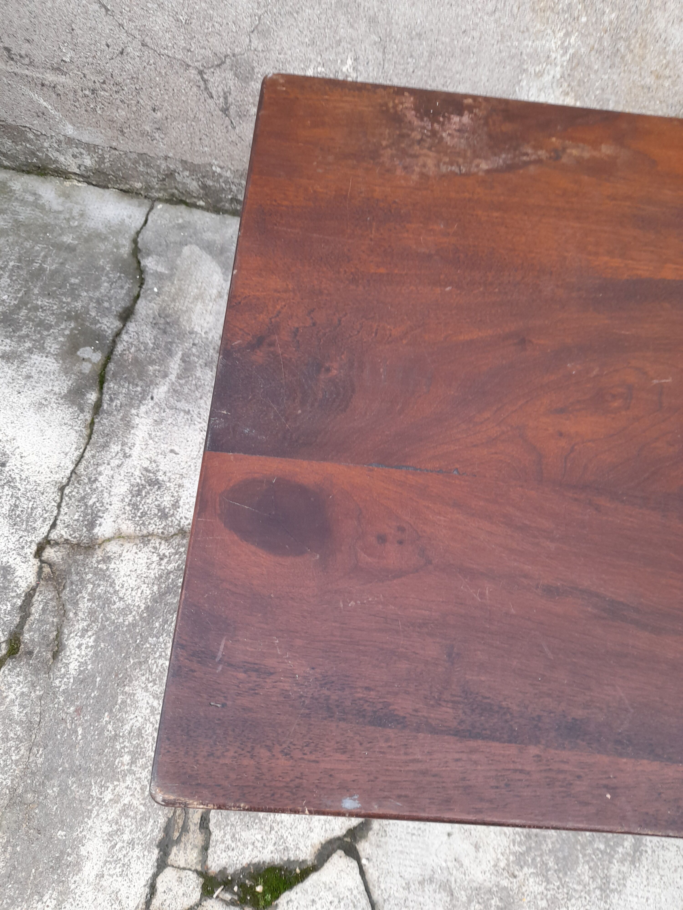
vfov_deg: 69.4
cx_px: 342
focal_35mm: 25
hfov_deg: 54.9
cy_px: 455
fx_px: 658
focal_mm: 4.6
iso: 100
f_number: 2
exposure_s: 1/50
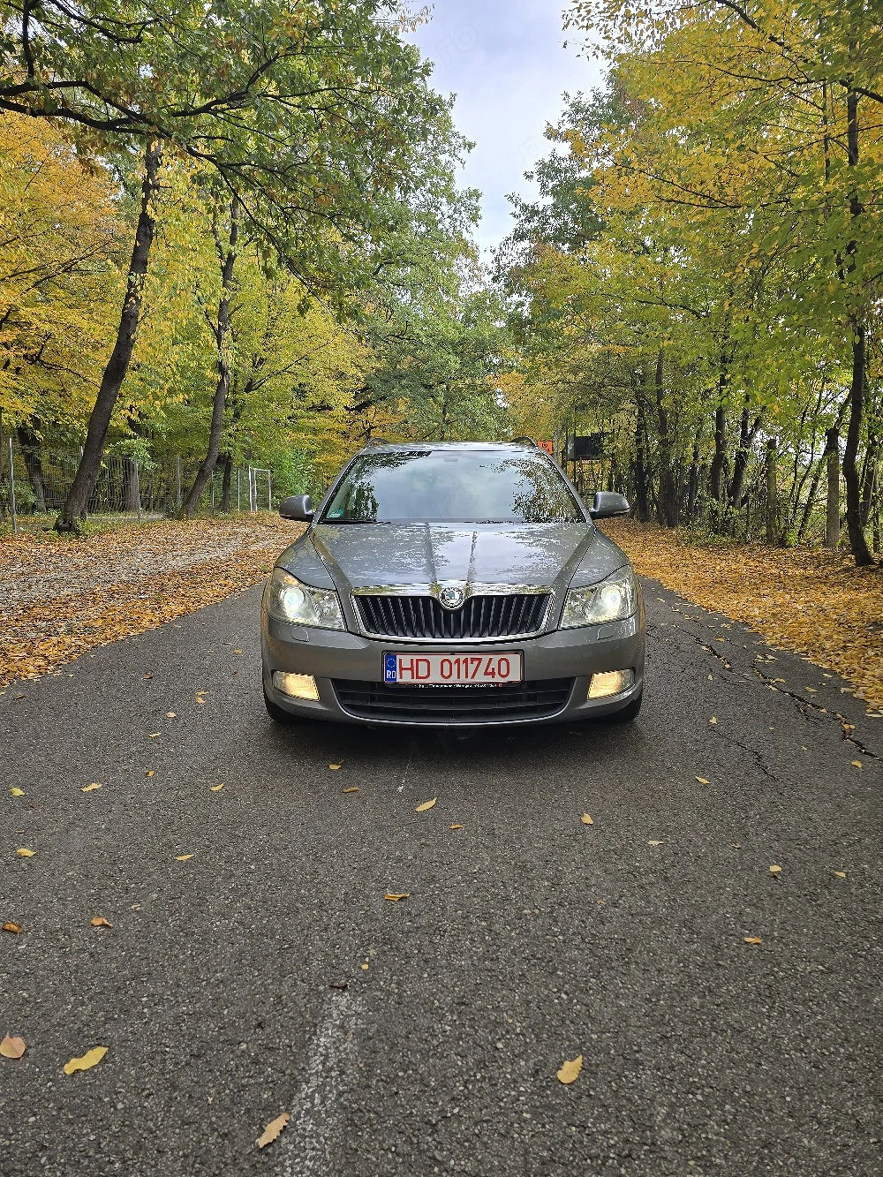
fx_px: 782
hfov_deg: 58.9
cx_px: 442
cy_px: 588
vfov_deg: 73.9
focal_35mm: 23
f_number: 1.7
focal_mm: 6.3
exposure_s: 1/303
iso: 12
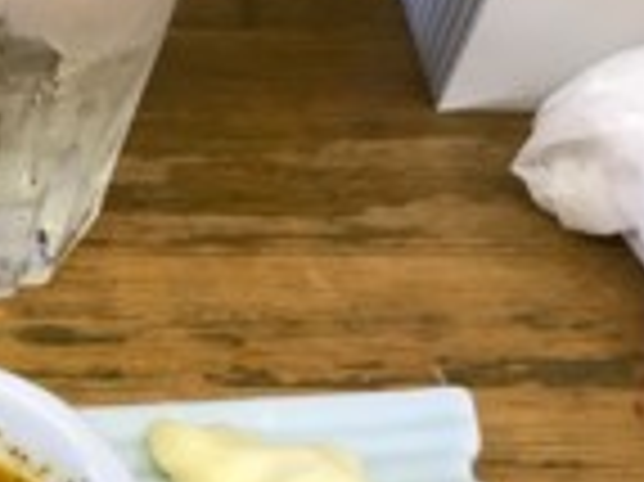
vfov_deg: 15.6
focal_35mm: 88
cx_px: -311
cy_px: 694
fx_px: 1636
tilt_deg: -59.5
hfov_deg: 19.5
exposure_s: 1/30
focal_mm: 3.99
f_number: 1.8
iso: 40
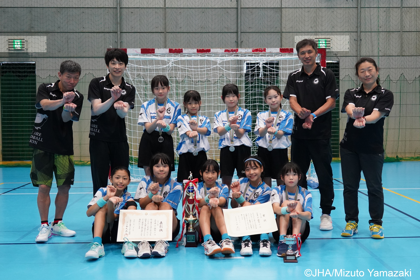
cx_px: 210
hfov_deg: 49.6
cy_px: 140
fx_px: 455
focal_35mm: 39
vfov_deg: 34.2
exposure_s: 1/320
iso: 6400
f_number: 4.5
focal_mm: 39
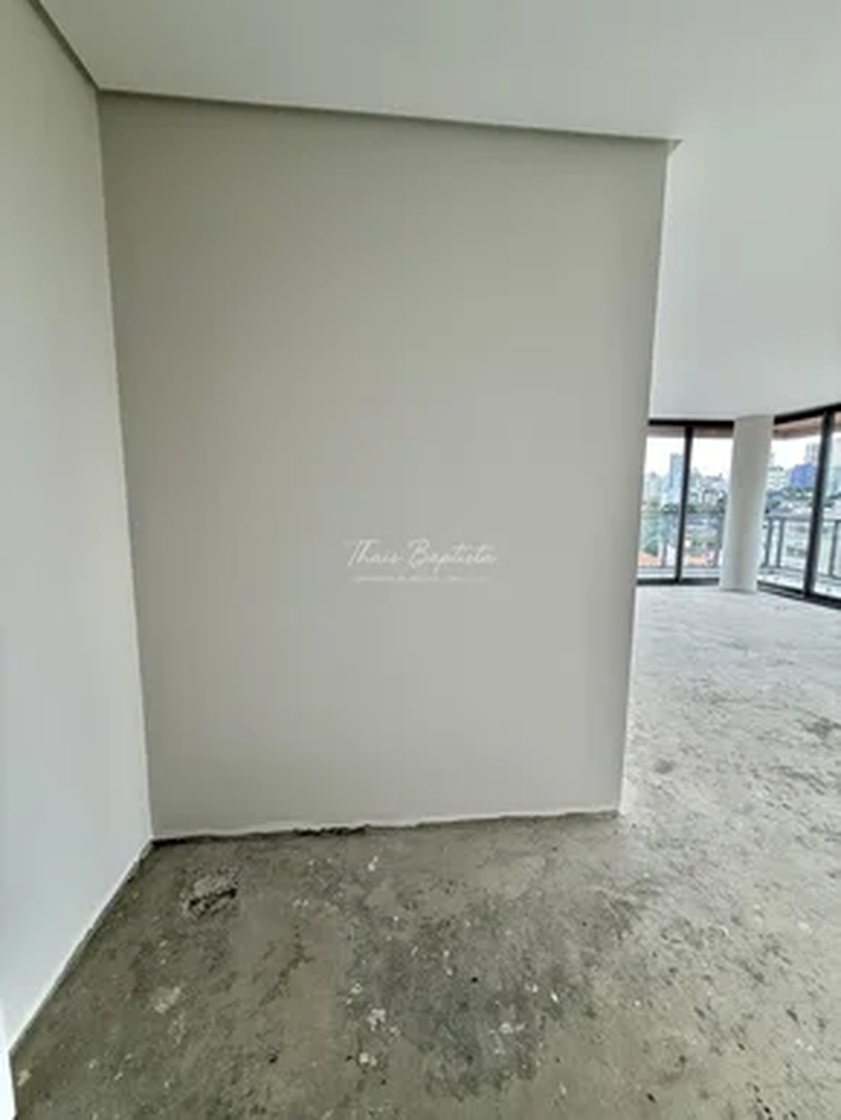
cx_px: 420
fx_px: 453
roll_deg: -0.7
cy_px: 560
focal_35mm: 14
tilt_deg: -7.2
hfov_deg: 85.7
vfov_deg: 102.0
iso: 64
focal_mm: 2.22
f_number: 2.2
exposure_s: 1/120
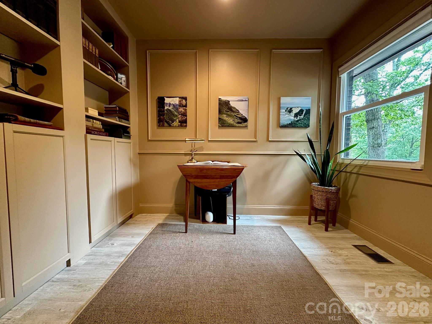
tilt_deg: -2.9
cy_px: 162
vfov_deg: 85.7
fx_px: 175
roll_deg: -0.4
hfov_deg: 102.1
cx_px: 216
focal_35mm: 14
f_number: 2.2
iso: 500
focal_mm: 2.22
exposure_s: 1/60
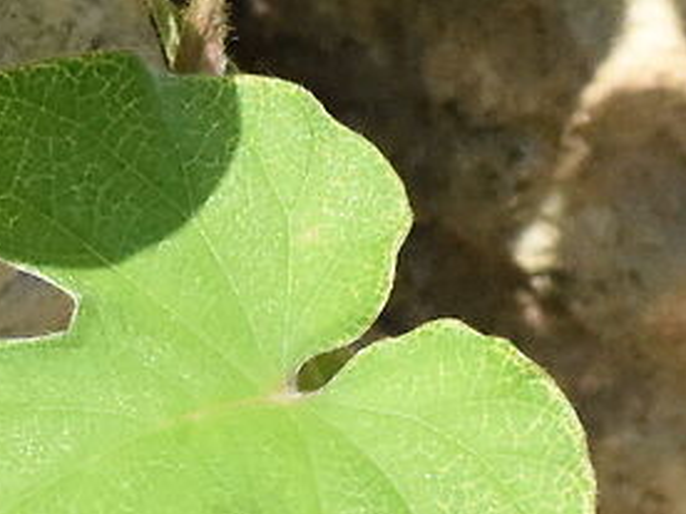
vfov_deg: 1.4
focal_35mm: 1066
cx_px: 239
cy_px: 335
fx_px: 21129
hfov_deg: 1.9
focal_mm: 85
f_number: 8
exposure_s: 1/8000
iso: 4000
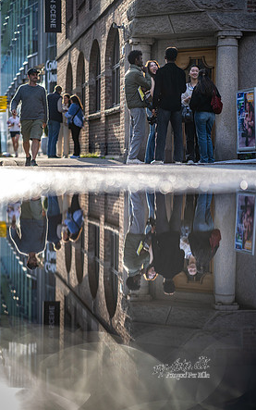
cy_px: 205
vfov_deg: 23.6
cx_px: 132
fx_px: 982
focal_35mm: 88
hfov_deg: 14.9
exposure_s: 1/800
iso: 50
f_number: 1.4
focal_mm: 85
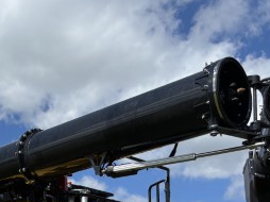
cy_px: 305
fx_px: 639
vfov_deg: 16.4
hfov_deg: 22.4
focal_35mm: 82
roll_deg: -0.1
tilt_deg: +2.7
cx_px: -34
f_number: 1.6
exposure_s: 1/3788
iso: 50
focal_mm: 5.96
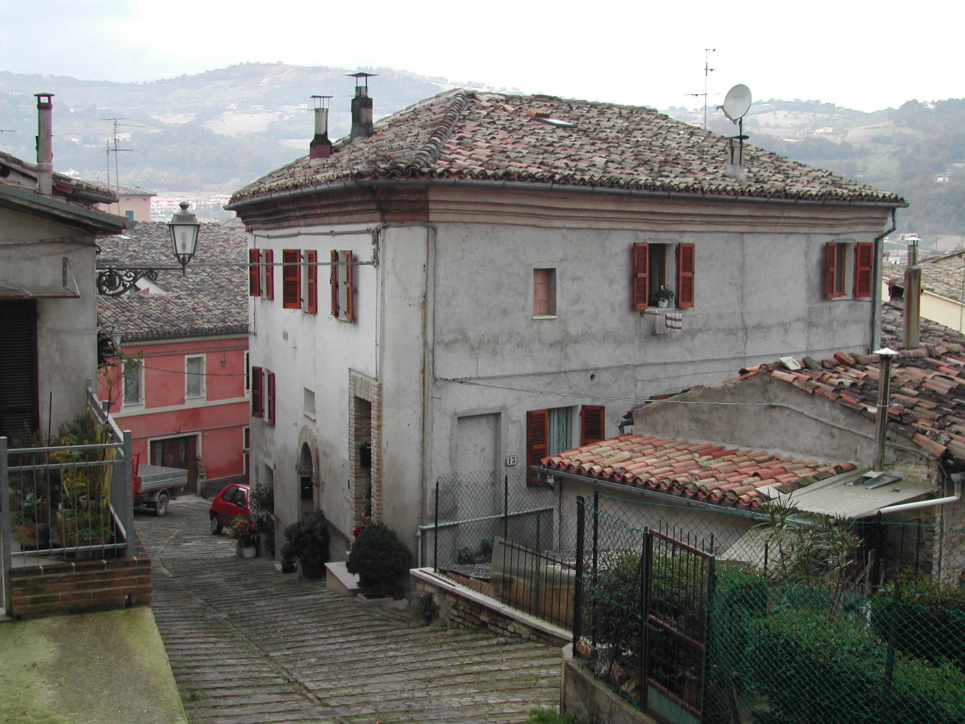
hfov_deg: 40.4
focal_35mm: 47
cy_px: 362
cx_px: 482
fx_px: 1310
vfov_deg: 30.9
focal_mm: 10.1
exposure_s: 1/317
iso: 100
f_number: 3.1
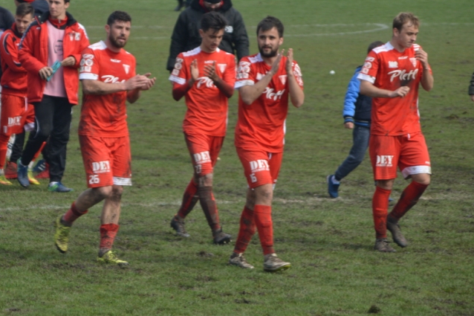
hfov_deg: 6.3
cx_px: 152
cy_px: 119
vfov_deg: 4.2
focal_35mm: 325
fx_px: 4275
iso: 100
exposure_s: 1/160
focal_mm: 135
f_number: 6.3
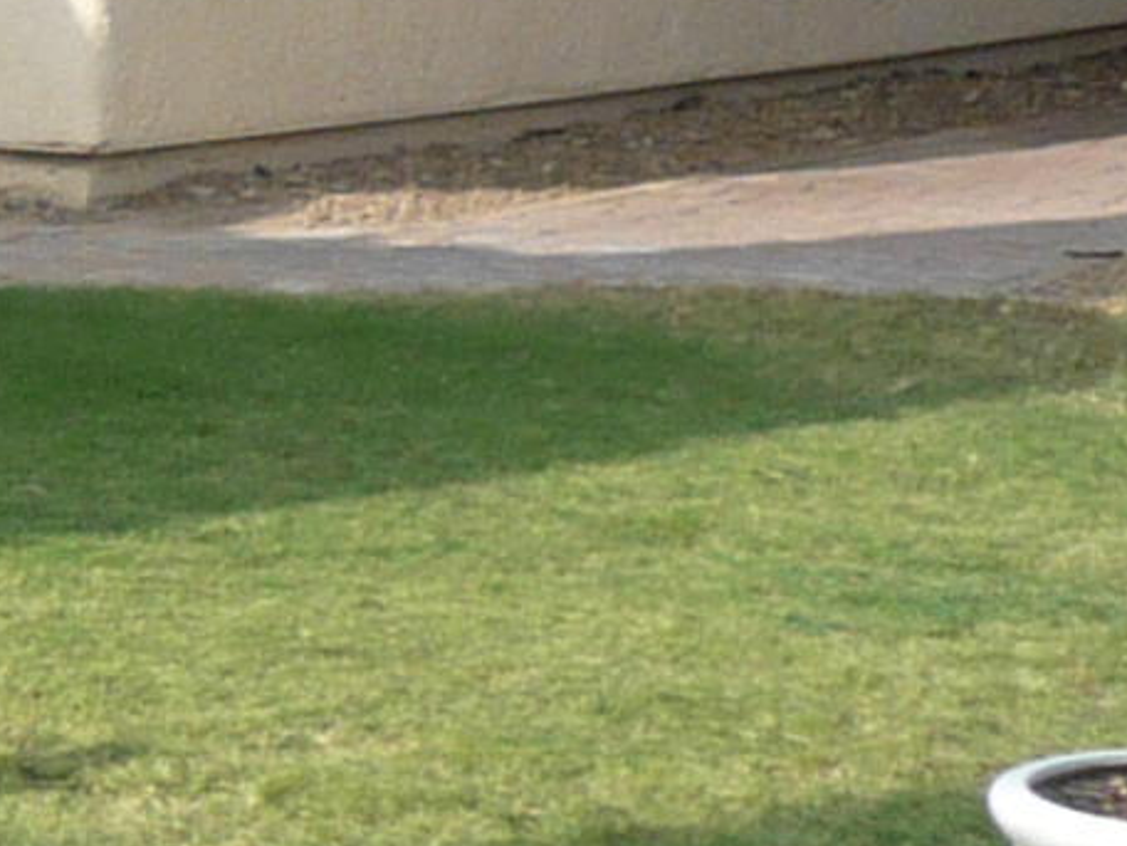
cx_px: -2276
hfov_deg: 7.9
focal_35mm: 217
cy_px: 193
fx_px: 7065
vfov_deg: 6.8
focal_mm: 5.5
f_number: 2.8
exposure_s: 1/640
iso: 100
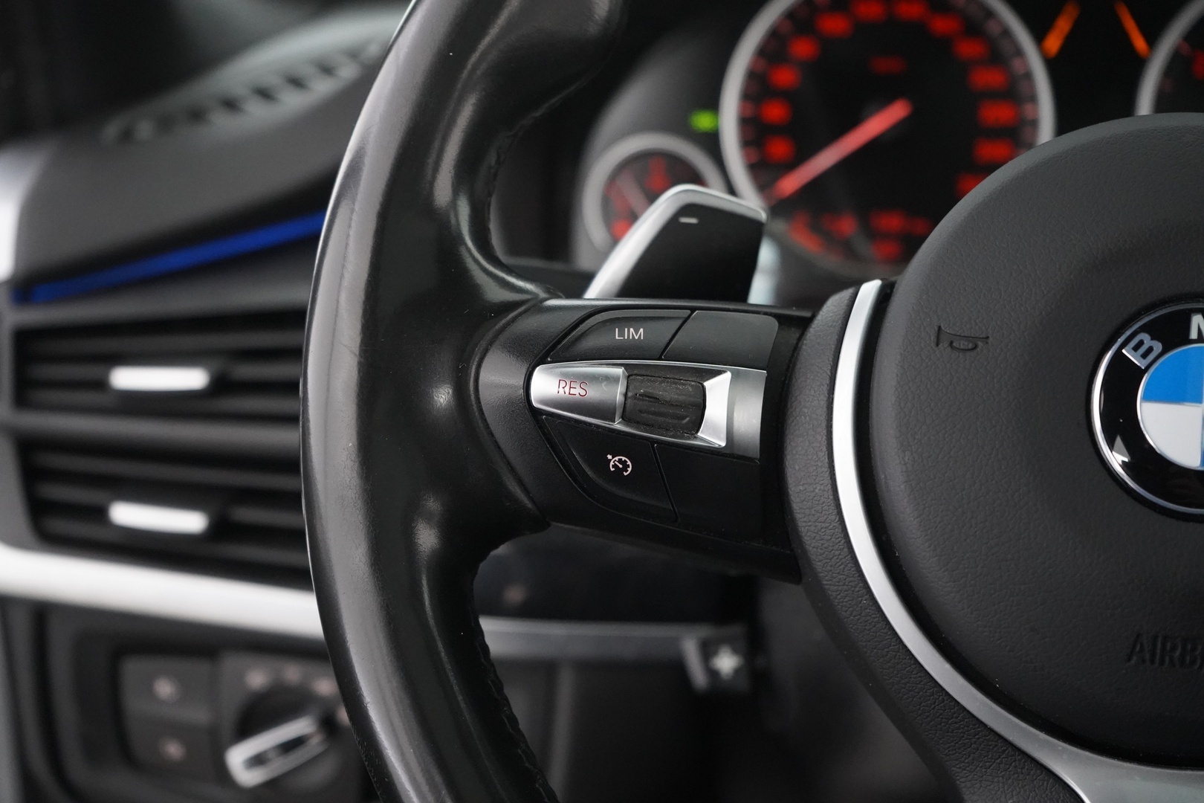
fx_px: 2107
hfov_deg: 31.9
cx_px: 602
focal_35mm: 63
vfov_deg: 21.6
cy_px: 402
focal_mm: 63
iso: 8000
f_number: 5.6
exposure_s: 1/40
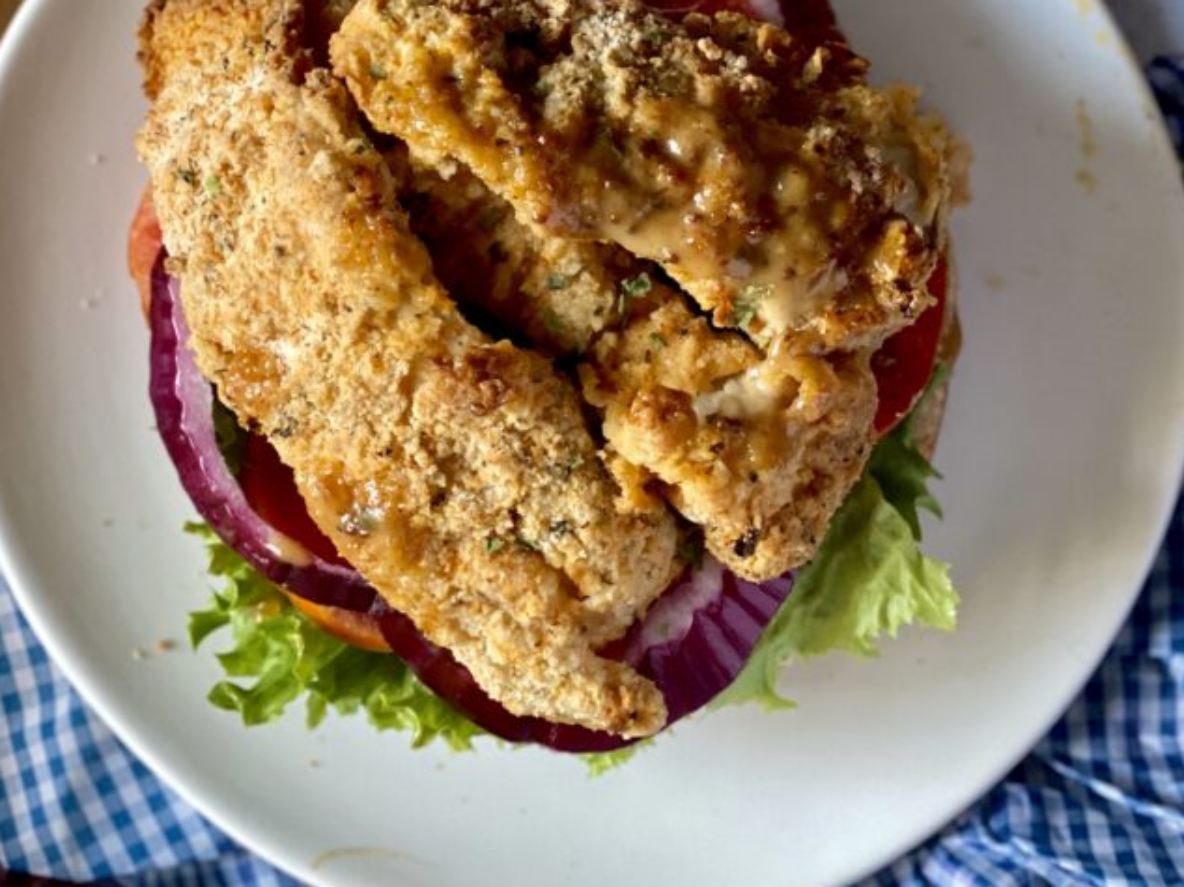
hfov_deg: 23.3
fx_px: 2872
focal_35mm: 84
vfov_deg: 17.5
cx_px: 588
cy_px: 327
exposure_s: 1/40
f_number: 2
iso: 250
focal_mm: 6
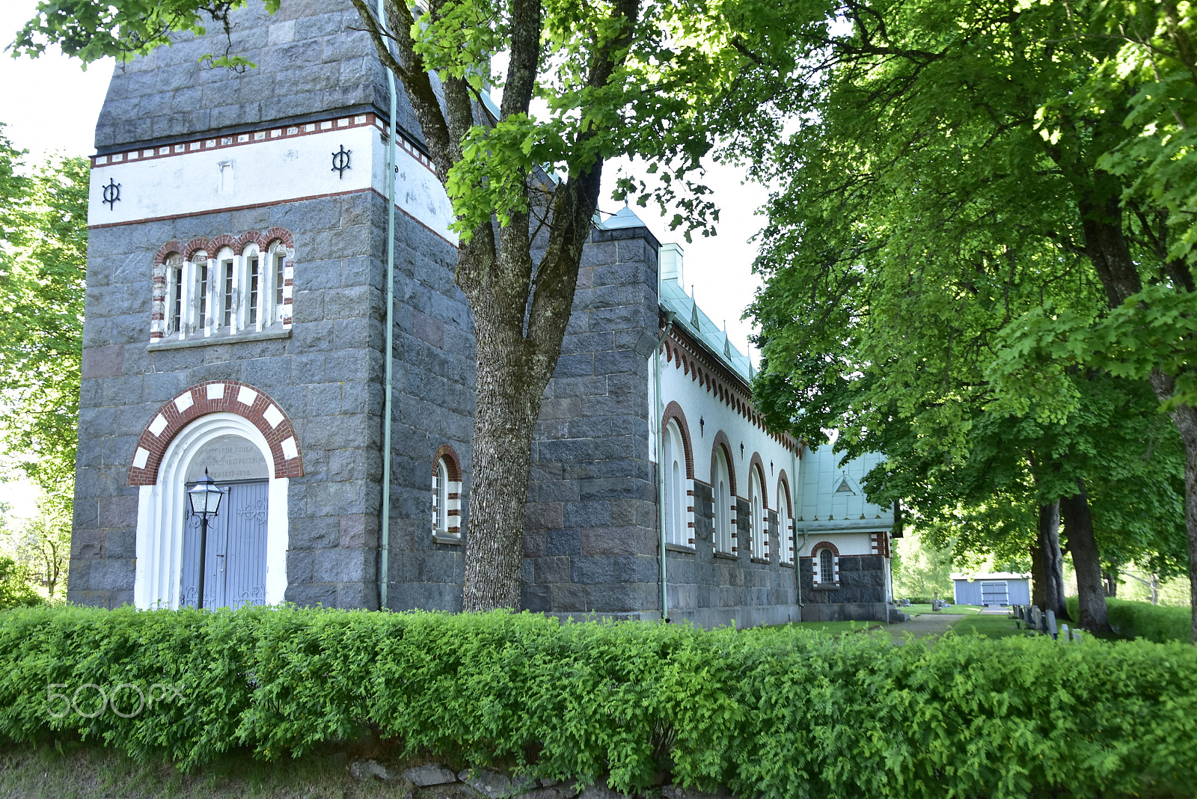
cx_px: 598
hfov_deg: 57.2
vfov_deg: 40.0
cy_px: 400
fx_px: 1098
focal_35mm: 33
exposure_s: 1/100
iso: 250
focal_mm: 22
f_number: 5
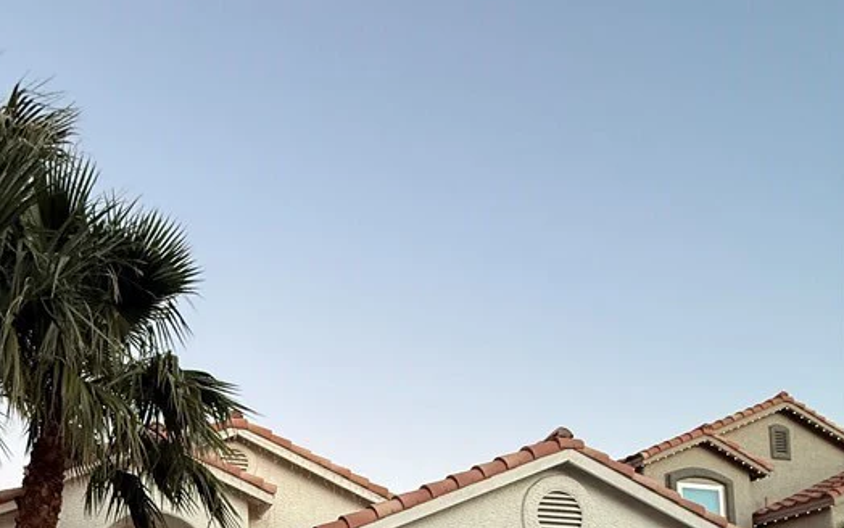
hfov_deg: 61.7
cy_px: 644
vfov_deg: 34.1
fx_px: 667
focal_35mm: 29
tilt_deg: +6.0
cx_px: 232
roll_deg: -0.1
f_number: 2.2
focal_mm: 2.22
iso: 250
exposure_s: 1/99
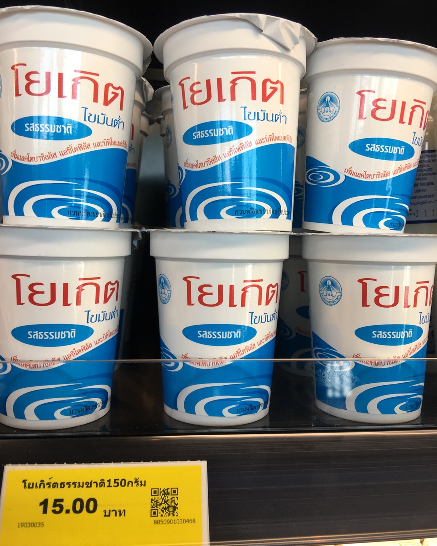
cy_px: 260
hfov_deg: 47.1
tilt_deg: -3.3
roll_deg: -1.3
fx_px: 501
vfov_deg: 57.1
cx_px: 224
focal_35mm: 31
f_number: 2.2
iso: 32
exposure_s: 1/100
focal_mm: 4.15
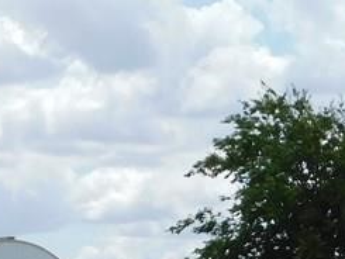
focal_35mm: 213
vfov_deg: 6.9
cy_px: 359
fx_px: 2124
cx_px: 341
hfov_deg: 9.2
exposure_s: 1/1250
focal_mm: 9
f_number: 3.8
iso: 125
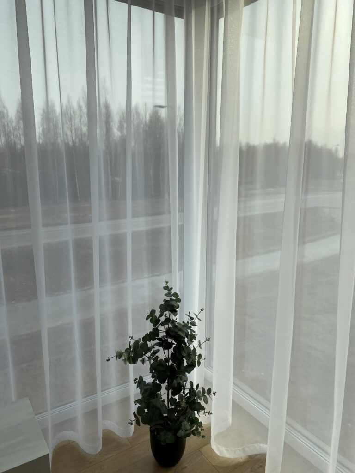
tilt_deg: -11.1
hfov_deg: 53.1
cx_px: 178
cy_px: 236
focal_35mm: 26
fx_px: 356
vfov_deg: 67.3
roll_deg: +0.4
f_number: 1.8
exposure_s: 1/1543
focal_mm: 4.25
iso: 32
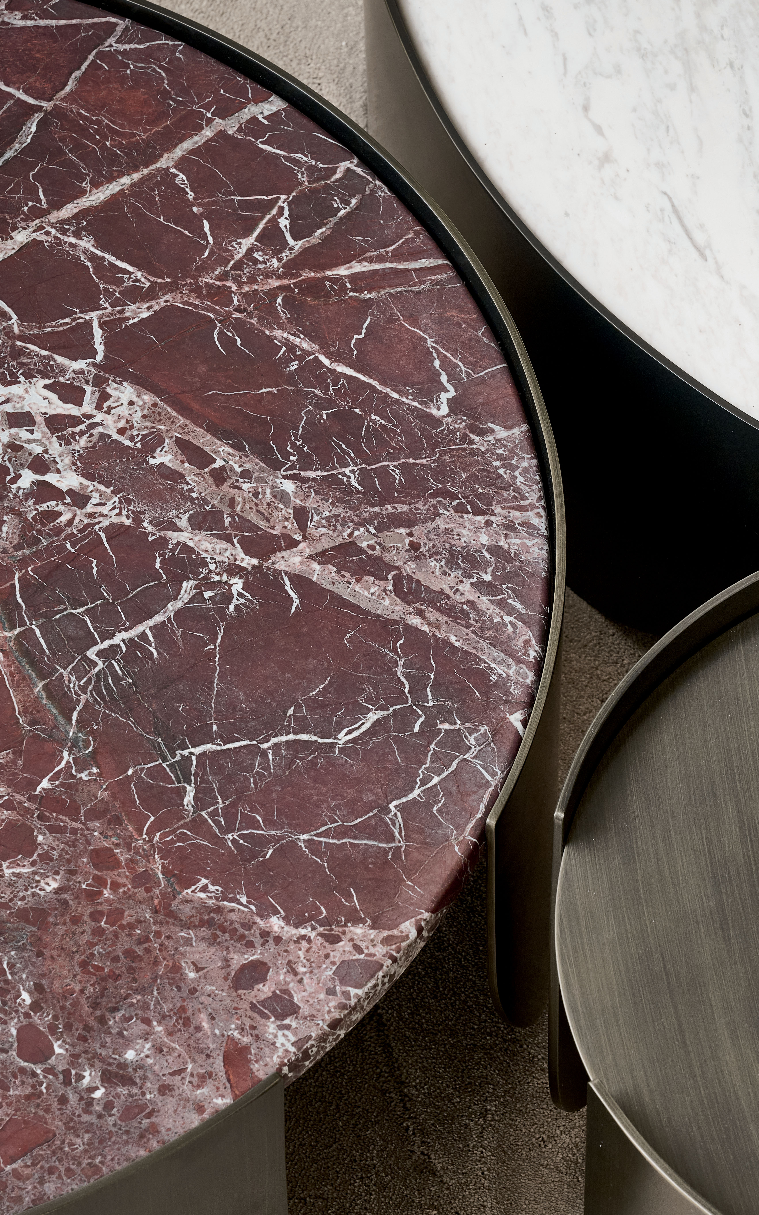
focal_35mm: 169
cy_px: 608
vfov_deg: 12.4
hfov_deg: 7.8
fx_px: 5593
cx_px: 514
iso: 400
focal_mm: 110
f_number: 11
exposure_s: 1/160
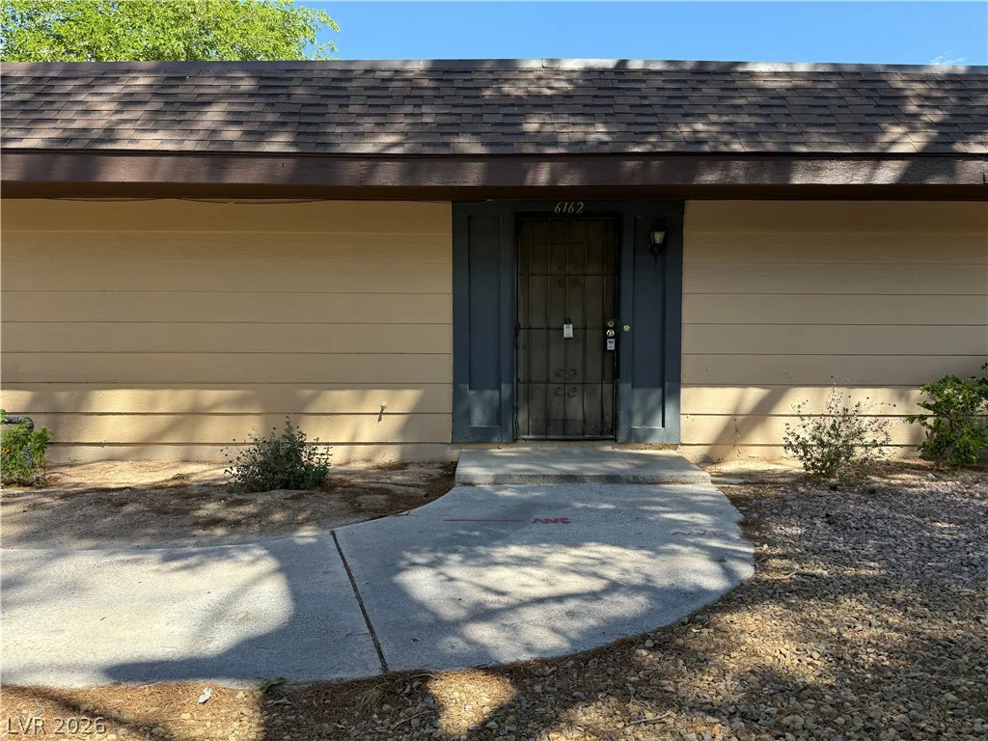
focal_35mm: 24
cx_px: 494
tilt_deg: -2.0
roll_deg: -0.3
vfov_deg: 56.8
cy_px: 370
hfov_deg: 71.6
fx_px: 685
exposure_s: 1/1770
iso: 100
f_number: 1.78
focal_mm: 6.76
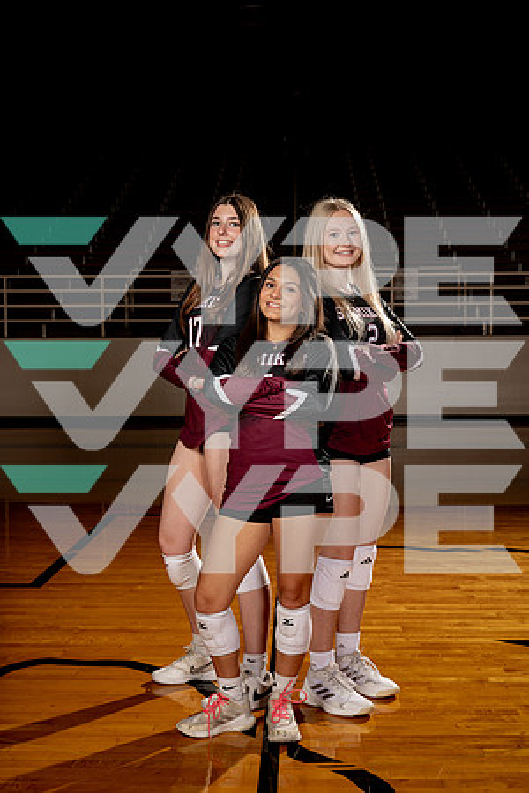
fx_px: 1014
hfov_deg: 29.2
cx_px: 264
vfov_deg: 42.7
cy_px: 396
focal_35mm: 46
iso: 100
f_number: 5.6
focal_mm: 46
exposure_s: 1/250
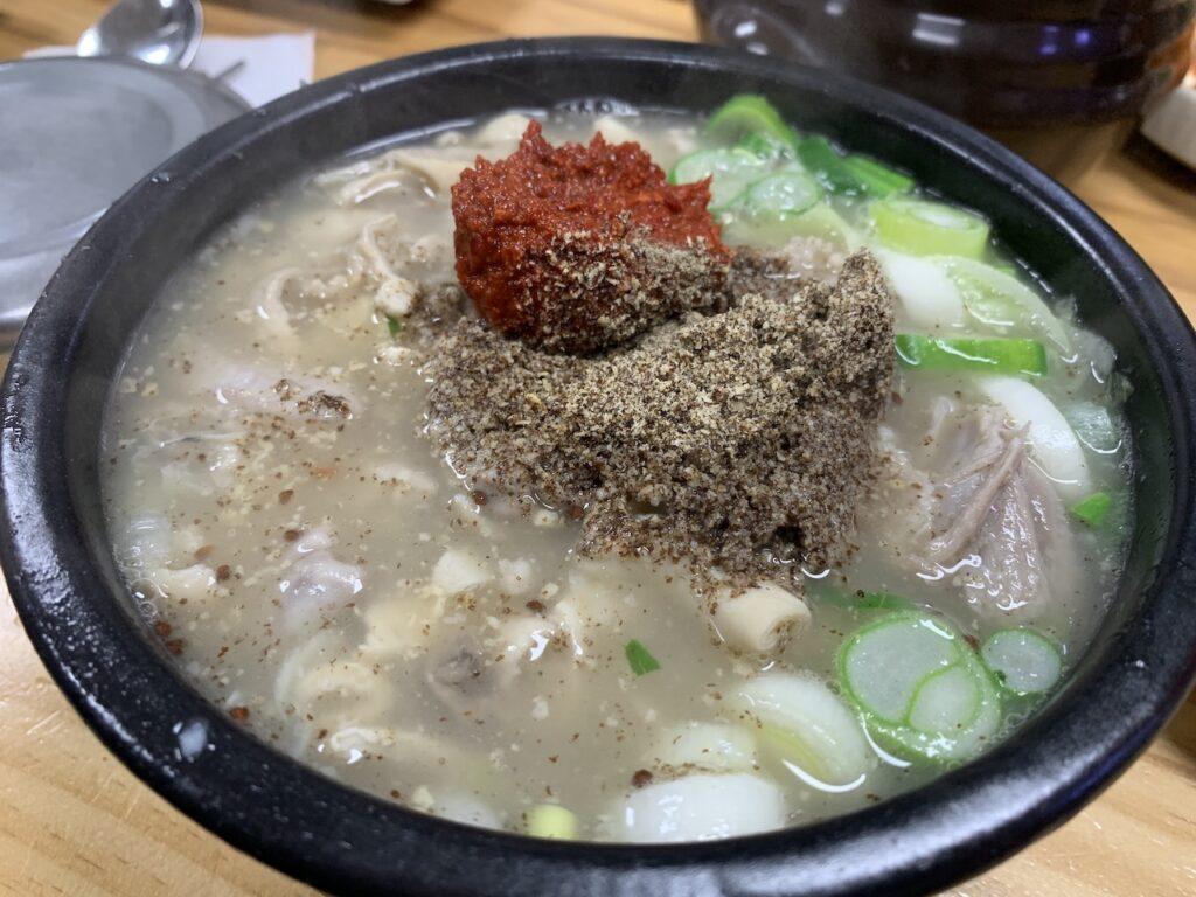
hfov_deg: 67.3
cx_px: 598
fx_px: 898
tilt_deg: -49.2
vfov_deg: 53.1
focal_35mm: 26
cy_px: 448
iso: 80
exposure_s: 1/60
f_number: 1.8
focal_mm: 4.25
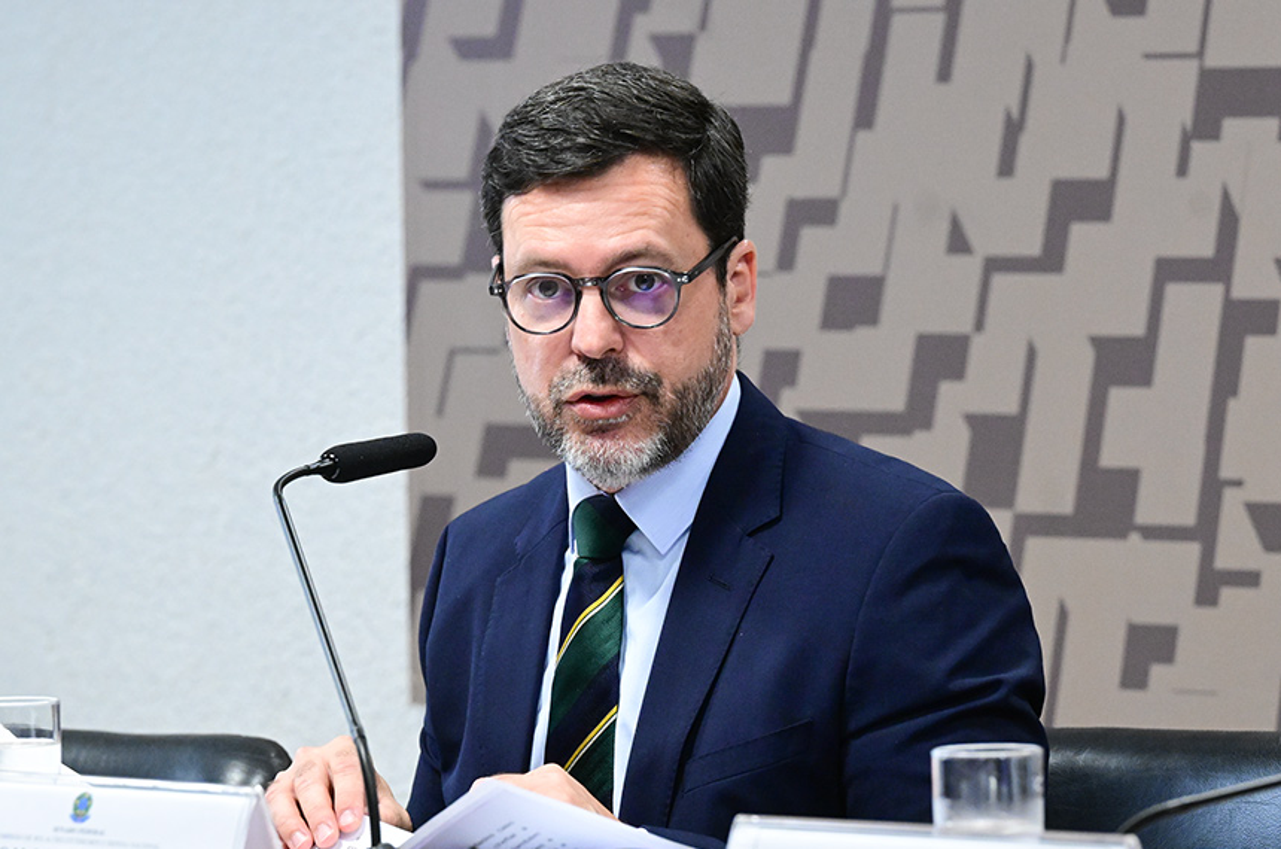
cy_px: 424
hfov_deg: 7.4
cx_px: 640
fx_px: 9838
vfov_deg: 4.9
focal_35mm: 277
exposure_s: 1/160
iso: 5000
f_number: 5.6
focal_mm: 185
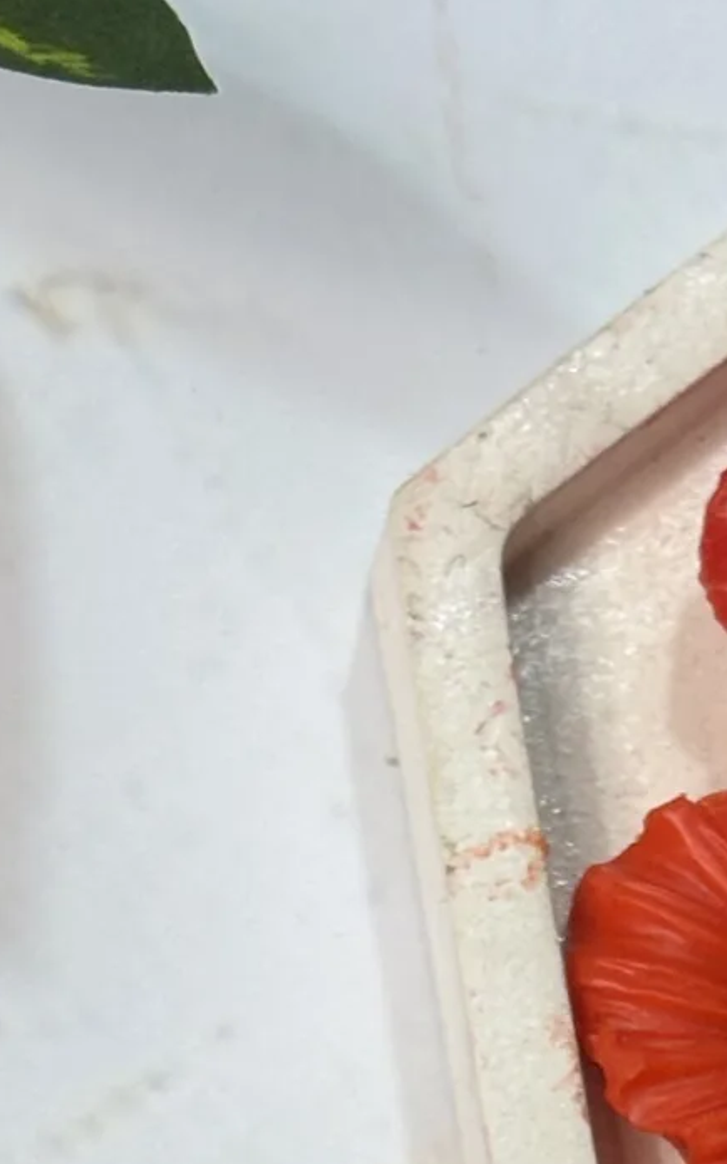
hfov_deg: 6.4
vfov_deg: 9.9
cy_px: 1993
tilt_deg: -79.5
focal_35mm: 203
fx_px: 6439
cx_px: 18
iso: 64
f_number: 1.6
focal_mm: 5.96
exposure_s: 1/50
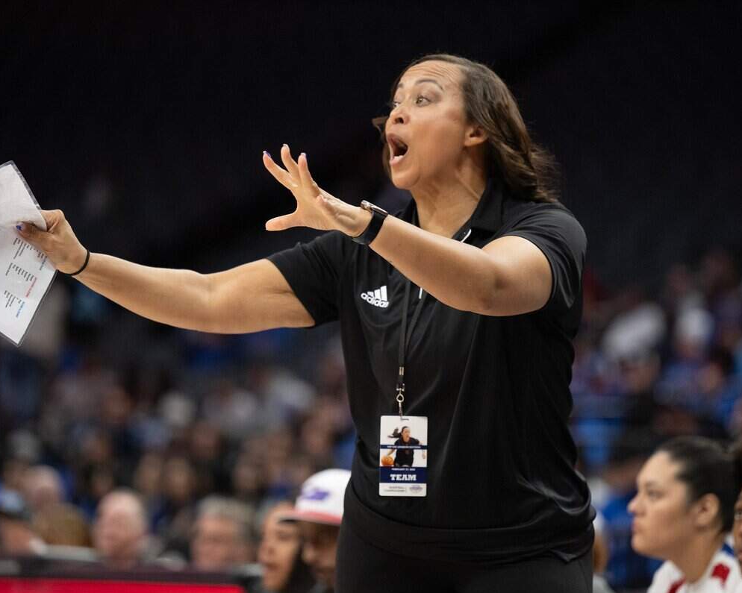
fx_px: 3733
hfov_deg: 11.4
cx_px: 334
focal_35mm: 170
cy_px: 298
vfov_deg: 9.1
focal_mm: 150
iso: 2000
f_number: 2.8
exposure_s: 1/1600
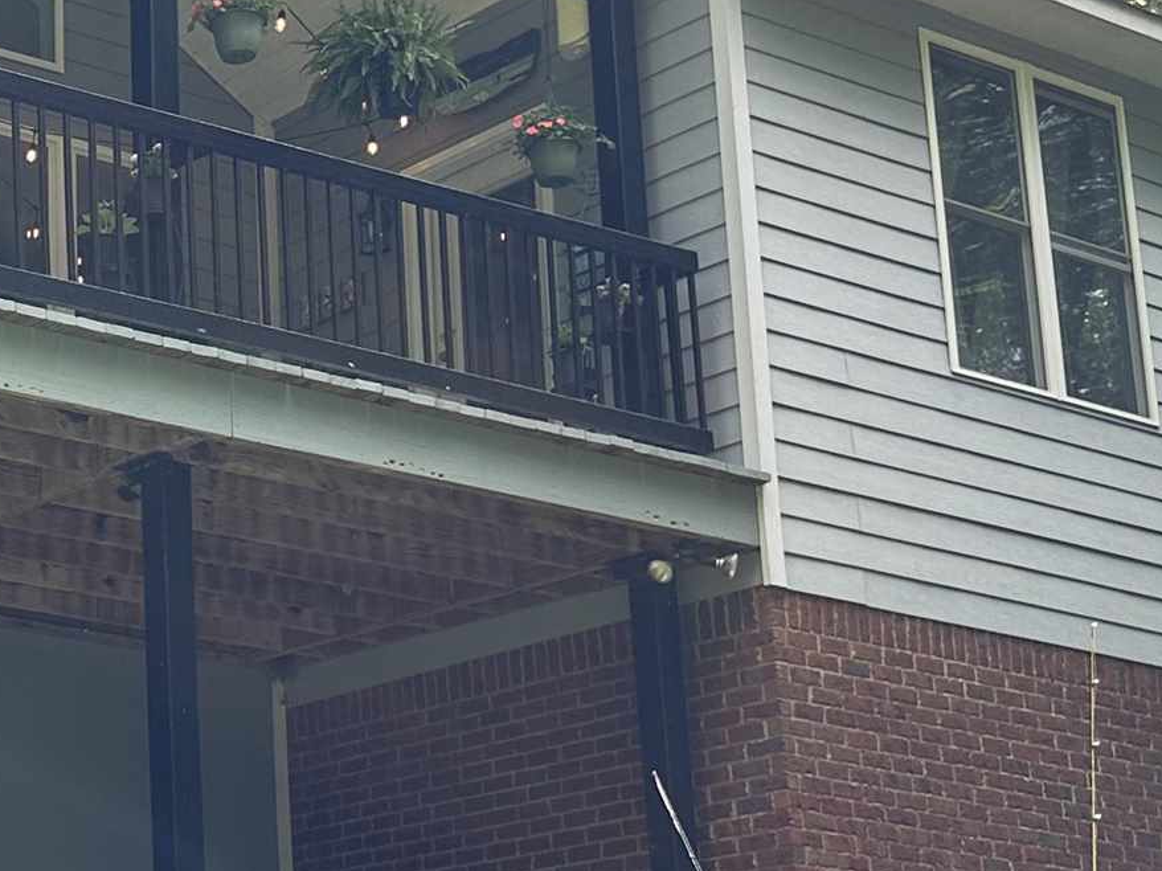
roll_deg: -1.0
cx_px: -337
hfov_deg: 21.2
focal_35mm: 84
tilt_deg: +13.9
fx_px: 2819
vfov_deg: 17.5
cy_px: 602
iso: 80
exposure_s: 1/630
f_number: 1.78
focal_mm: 6.86
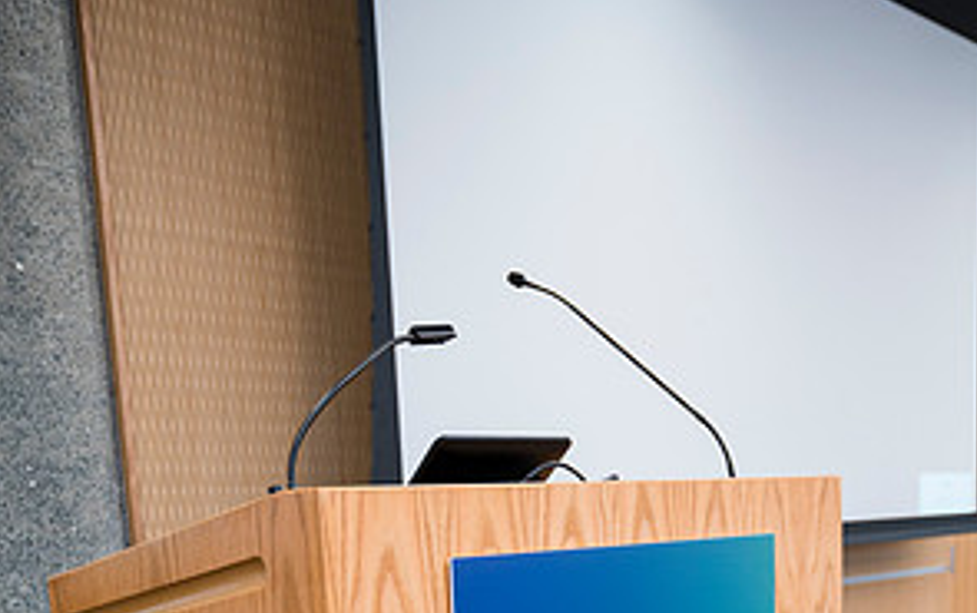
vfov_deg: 25.7
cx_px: 492
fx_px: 1199
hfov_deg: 44.3
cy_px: 736
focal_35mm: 45
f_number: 4
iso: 640
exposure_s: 1/60
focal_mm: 29
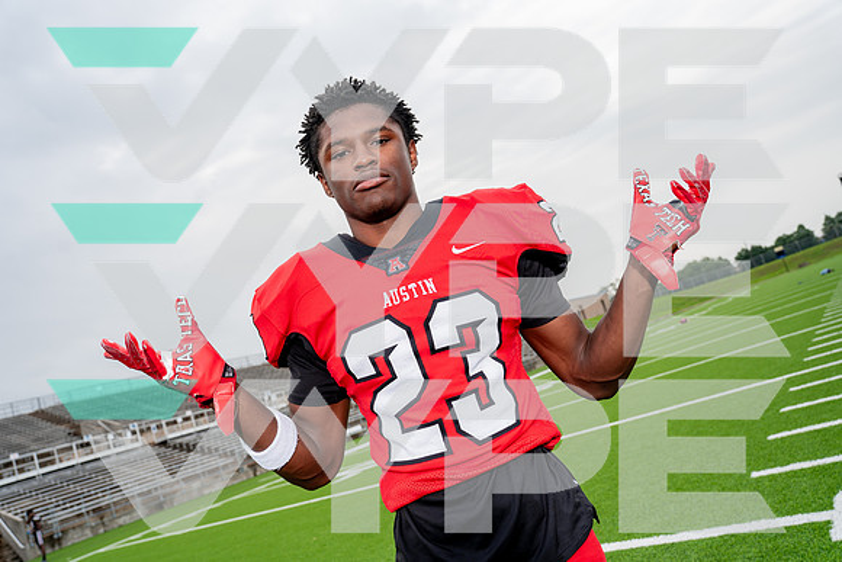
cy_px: 281
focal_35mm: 27
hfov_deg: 67.4
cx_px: 421
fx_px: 632
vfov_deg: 48.0
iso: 100
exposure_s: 1/250
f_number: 5
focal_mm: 27
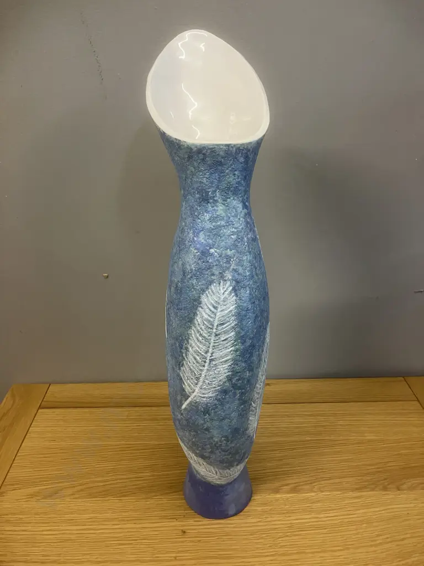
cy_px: 283
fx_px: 457
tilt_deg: -22.7
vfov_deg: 63.4
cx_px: 212
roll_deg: +0.4
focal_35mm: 28
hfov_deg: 49.7
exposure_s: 1/50
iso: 160
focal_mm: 3.99
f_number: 1.8
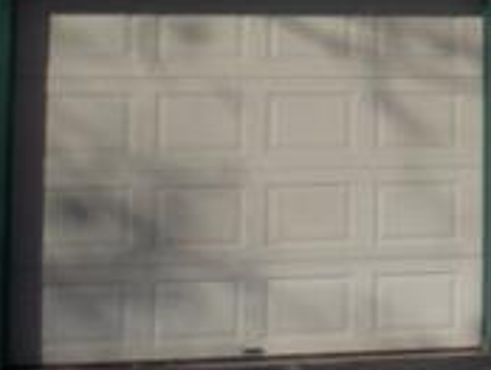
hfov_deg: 15.3
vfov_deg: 11.8
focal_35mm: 123
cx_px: 635
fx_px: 1747
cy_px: -96
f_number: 3.7
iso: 80
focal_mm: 5.2
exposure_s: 1/1250
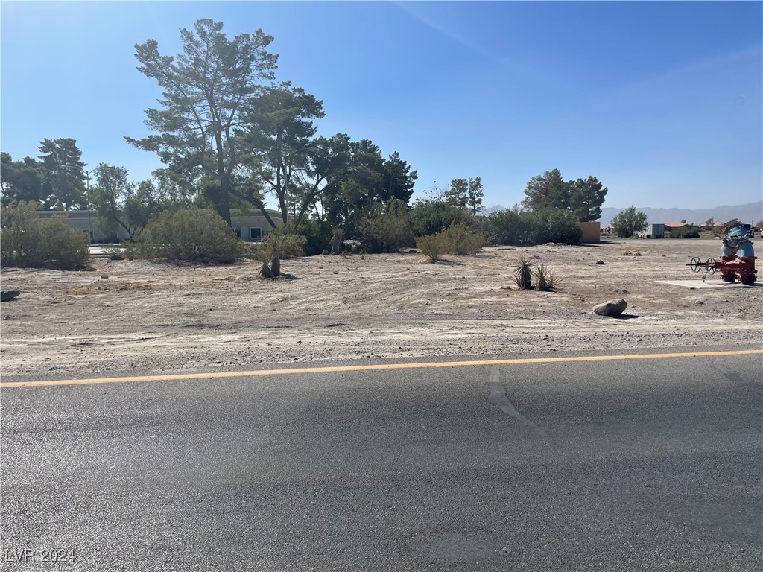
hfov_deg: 67.3
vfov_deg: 53.1
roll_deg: +1.2
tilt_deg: -4.5
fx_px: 573
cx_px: 382
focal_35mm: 26
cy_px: 286
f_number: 1.6
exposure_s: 1/6897
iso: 32
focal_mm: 4.2
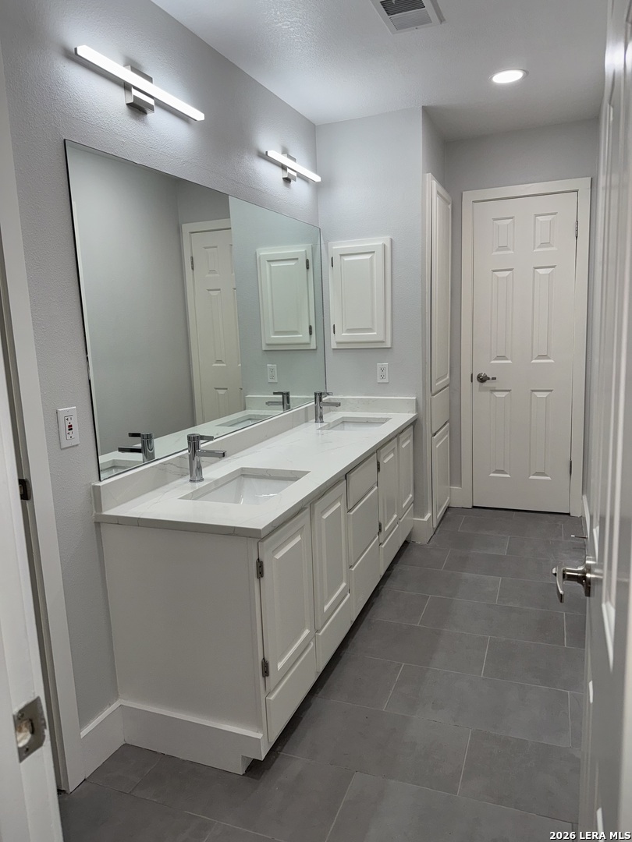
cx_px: 316
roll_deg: +3.0
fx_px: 584
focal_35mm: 24
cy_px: 421
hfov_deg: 56.8
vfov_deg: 71.6
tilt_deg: -9.4
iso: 50
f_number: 1.78
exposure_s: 1/153
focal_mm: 6.76
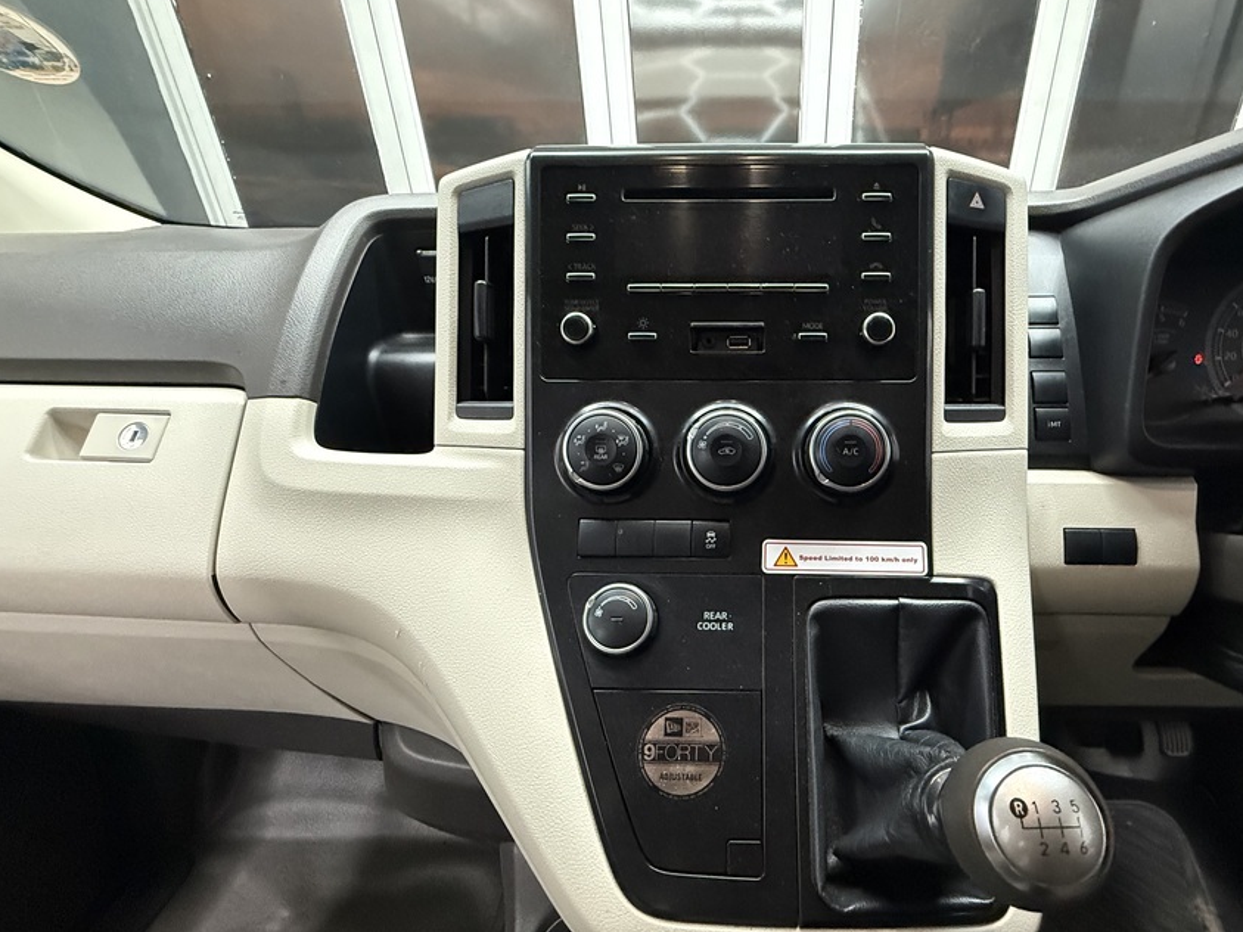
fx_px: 610
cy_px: 509
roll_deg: +1.9
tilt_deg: -27.2
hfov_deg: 90.0
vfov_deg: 74.5
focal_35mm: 17
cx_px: 737
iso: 1000
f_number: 2.2
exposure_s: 1/50
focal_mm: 2.22
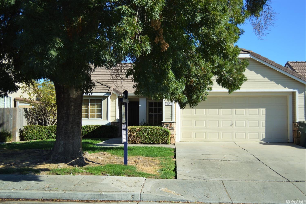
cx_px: 153
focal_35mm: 42
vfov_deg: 31.8
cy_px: 102
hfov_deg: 46.4
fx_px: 357
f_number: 4.5
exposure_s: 1/640
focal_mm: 28
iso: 100
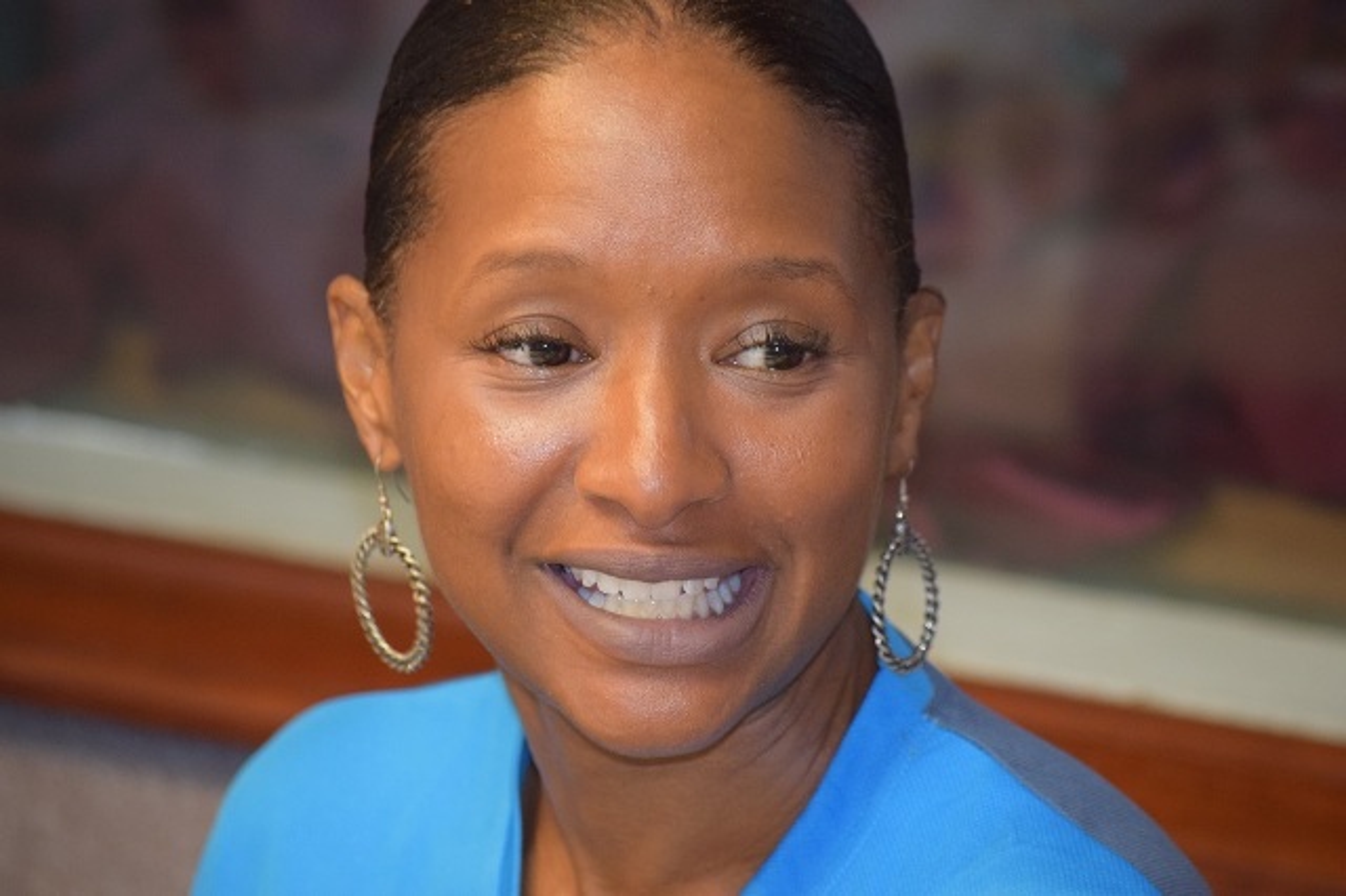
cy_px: 448
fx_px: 6726
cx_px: 673
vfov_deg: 7.6
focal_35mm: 180
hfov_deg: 11.4
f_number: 4.8
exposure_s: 1/60
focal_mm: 120
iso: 1800
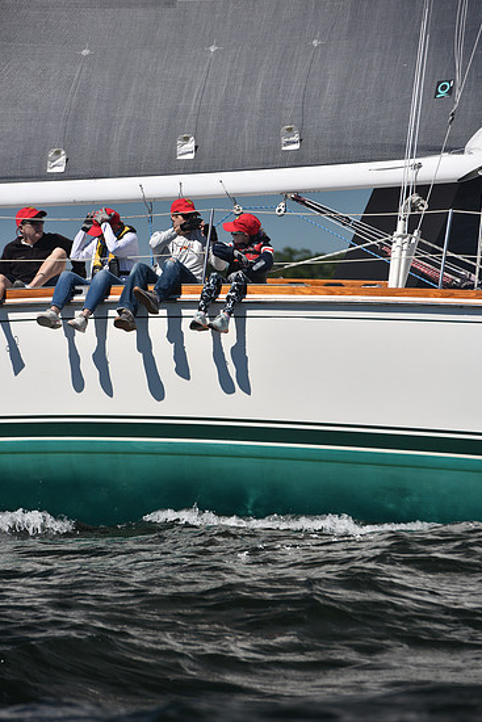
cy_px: 372
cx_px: 234
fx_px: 4235
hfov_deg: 6.5
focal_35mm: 211
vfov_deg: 9.7
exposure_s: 1/1000
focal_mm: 200
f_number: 5.6
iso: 200
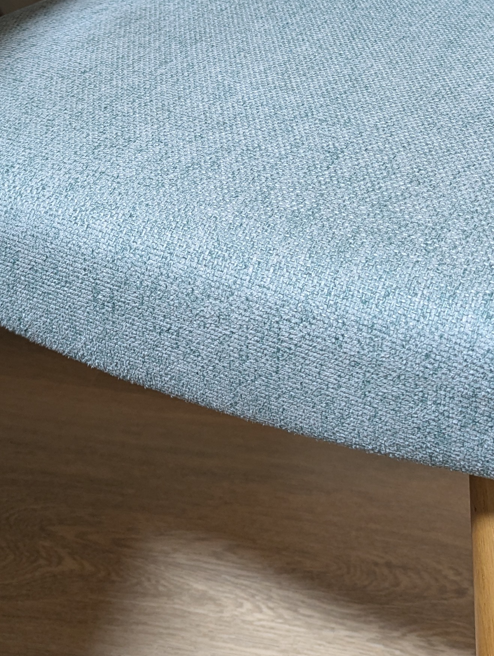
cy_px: 51
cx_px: 300
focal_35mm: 56
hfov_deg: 26.1
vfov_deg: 32.4
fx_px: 1063
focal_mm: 6.81
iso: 232
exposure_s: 1/26.4
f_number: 1.85
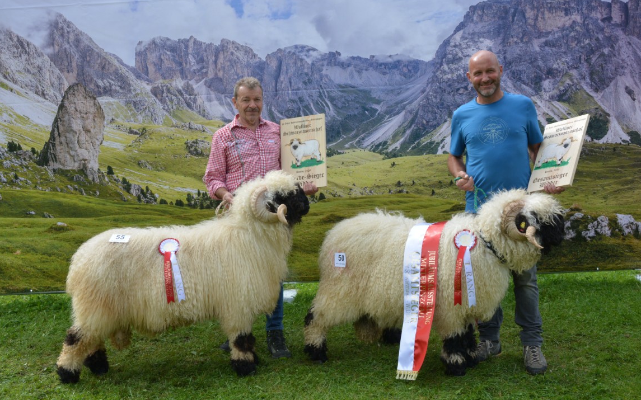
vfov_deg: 32.0
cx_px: 320
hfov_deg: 49.3
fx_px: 699
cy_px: 186
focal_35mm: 40
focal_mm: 26
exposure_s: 1/250
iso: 200
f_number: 8
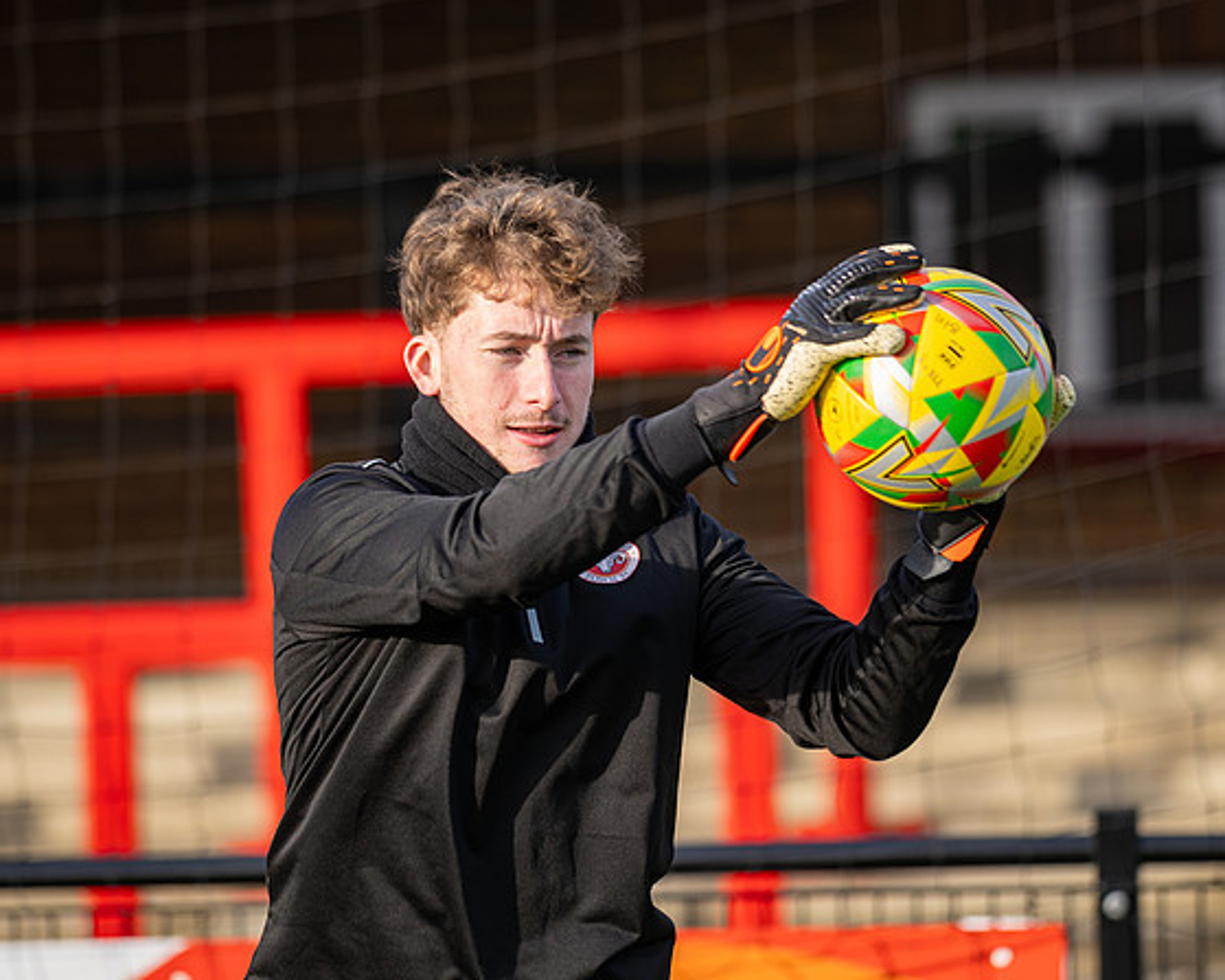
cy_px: 491
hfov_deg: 8.4
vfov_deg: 6.8
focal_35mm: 229
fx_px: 8301
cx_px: 638
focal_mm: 135
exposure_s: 1/1000
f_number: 1.8
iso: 100
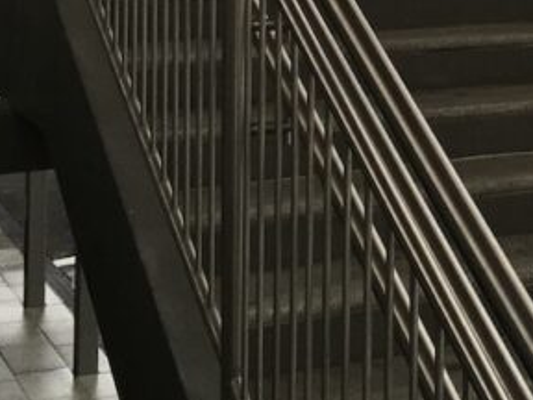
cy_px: -120
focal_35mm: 103
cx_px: 853
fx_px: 1586
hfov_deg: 16.9
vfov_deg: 13.8
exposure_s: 1/100
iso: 40
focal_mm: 4.15
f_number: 2.2
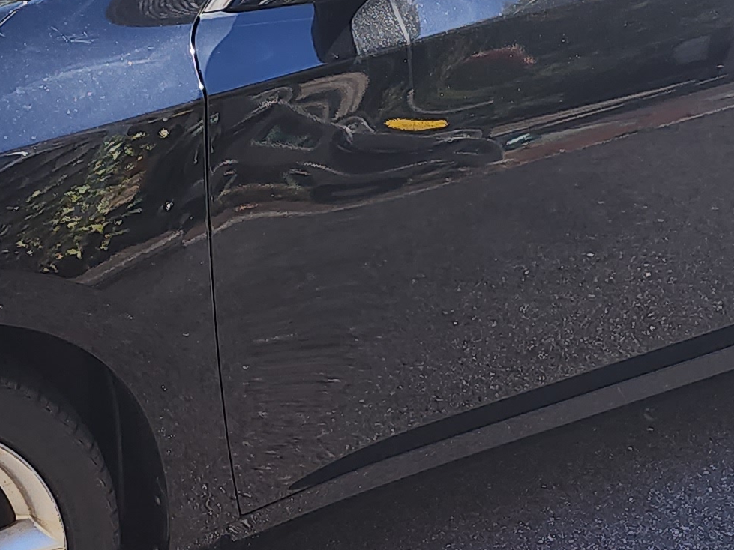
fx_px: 1993
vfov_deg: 15.6
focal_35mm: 94
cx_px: 244
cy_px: 133
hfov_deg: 20.8
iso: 12
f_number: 1.8
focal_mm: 6.4
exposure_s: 1/248
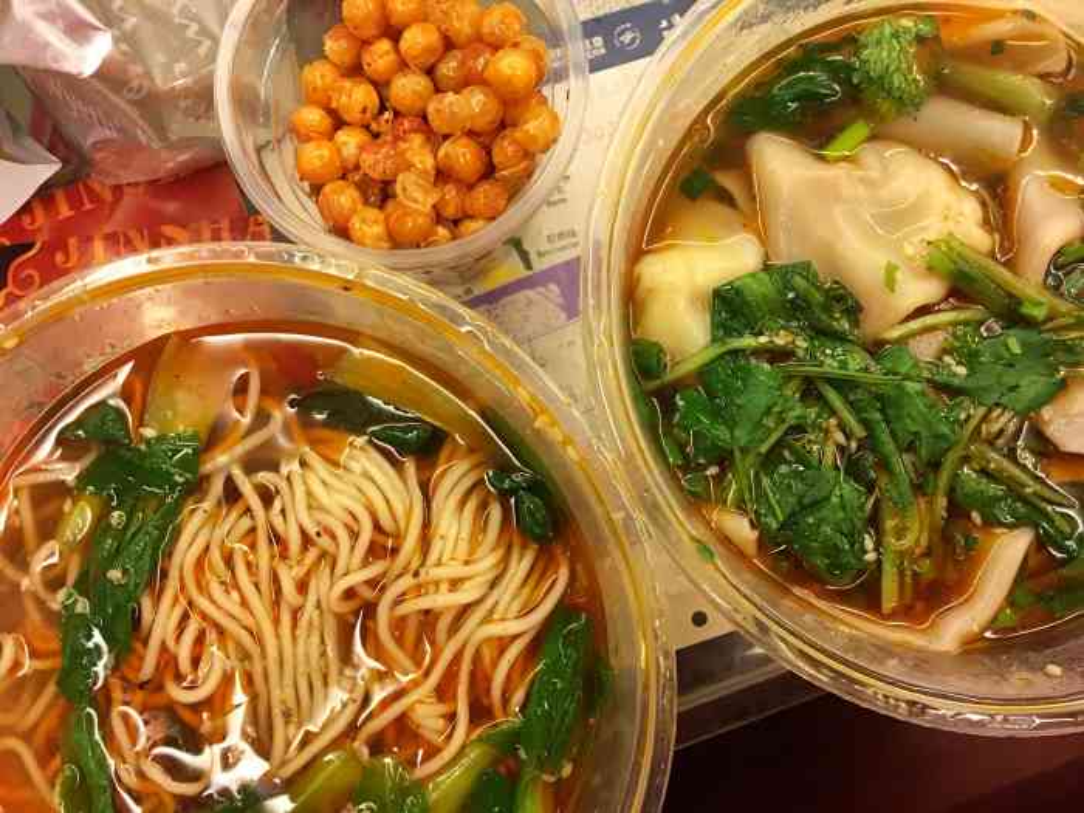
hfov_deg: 61.7
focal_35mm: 29
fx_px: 908
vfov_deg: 48.2
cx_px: 542
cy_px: 406
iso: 125
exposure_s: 1/8
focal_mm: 4.15
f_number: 2.2
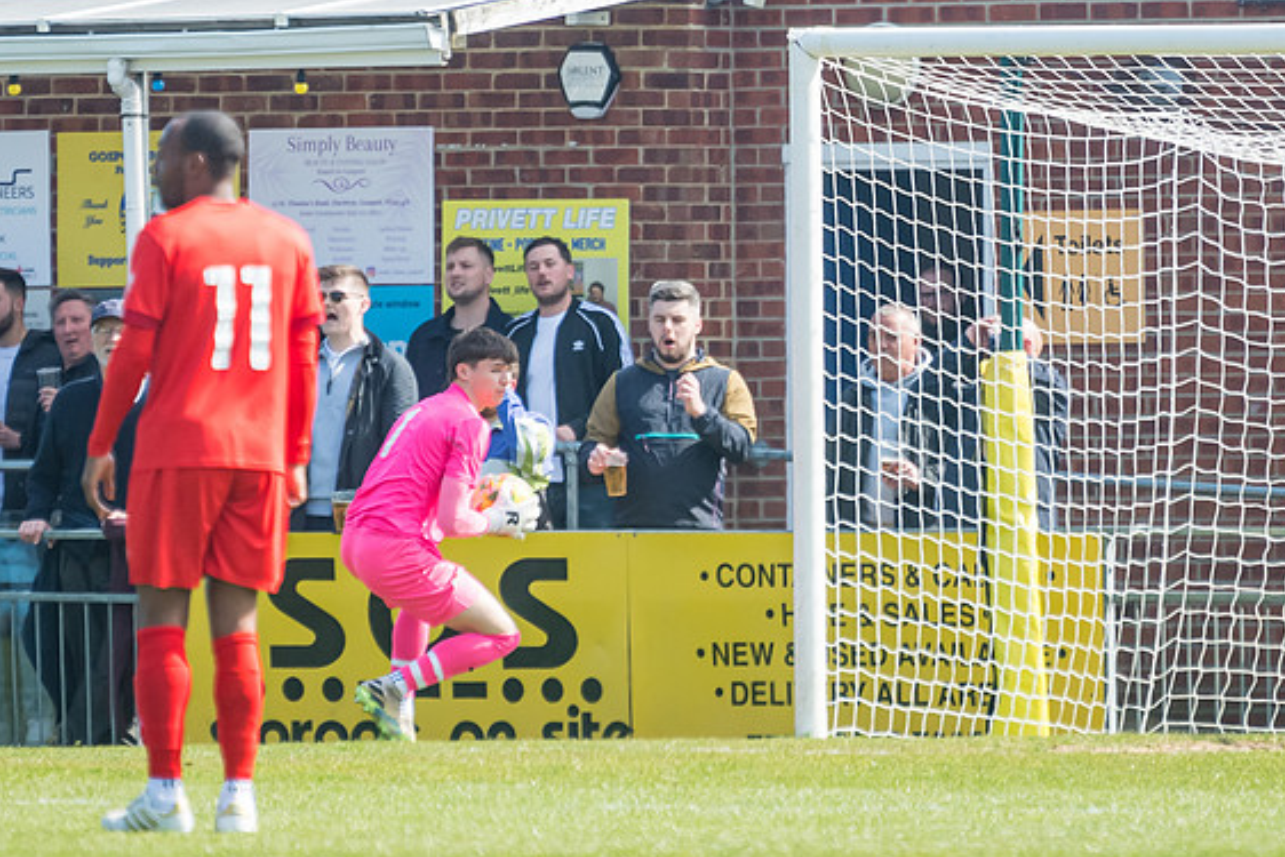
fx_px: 23349
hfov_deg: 3.2
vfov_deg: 2.1
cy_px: 503
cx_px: 517
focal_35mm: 654
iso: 400
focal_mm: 280
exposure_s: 1/2500
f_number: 4
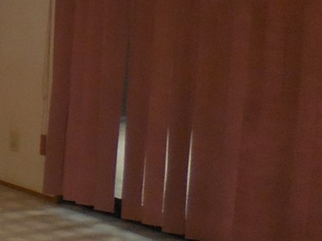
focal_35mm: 109
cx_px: -359
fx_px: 1014
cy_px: -11
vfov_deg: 13.4
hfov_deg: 14.4
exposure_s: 1/30
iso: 320
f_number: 3.3
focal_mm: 4.5
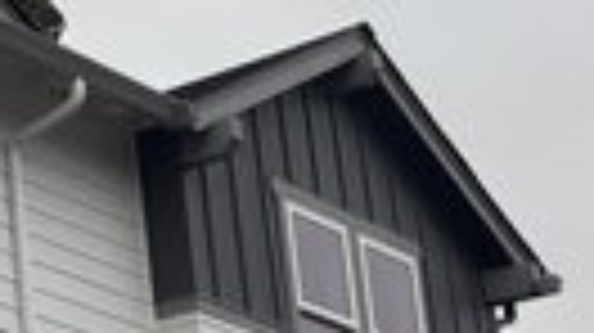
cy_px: 364
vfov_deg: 8.4
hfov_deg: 13.2
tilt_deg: +16.8
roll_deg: +0.9
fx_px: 2251
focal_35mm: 143
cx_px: -542
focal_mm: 5.96
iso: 64
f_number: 1.6
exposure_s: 1/5348
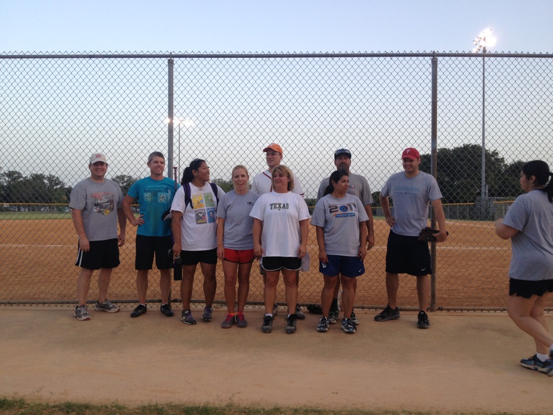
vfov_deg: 40.7
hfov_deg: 52.6
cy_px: 208
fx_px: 559
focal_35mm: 35
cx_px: 276
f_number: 2.4
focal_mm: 4.28
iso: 50
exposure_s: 1/164
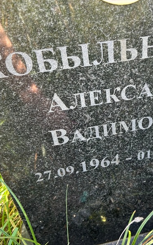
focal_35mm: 37
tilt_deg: -38.3
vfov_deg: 52.8
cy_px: 122
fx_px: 247
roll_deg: -2.2
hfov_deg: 33.6
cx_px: 117
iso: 50
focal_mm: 5.7
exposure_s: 1/121
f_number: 1.5
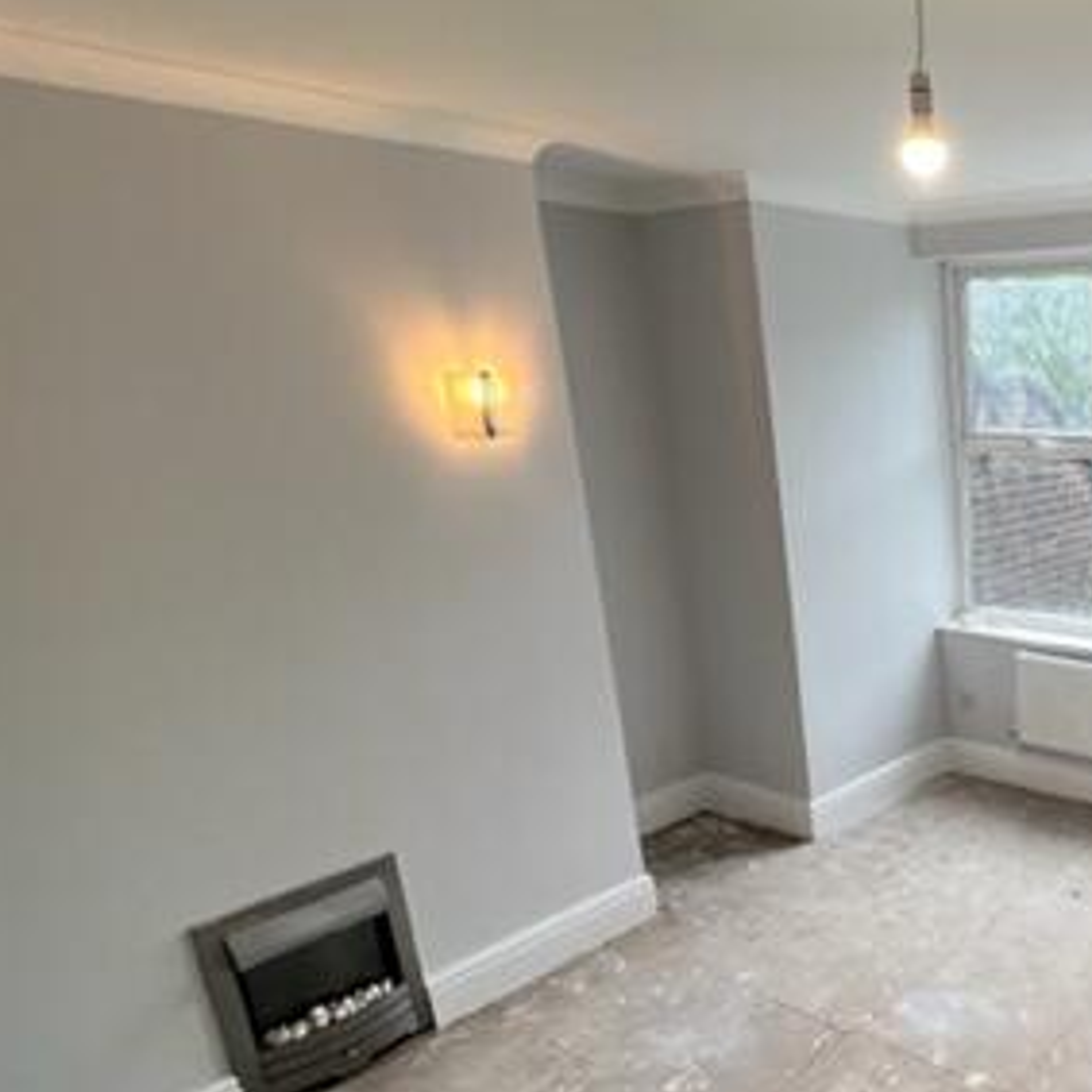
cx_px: 1088
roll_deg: +0.4
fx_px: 928
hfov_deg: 49.8
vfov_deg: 60.3
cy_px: 664
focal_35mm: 26
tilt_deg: -16.6
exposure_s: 1/99
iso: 80
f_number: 1.8
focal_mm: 1.57
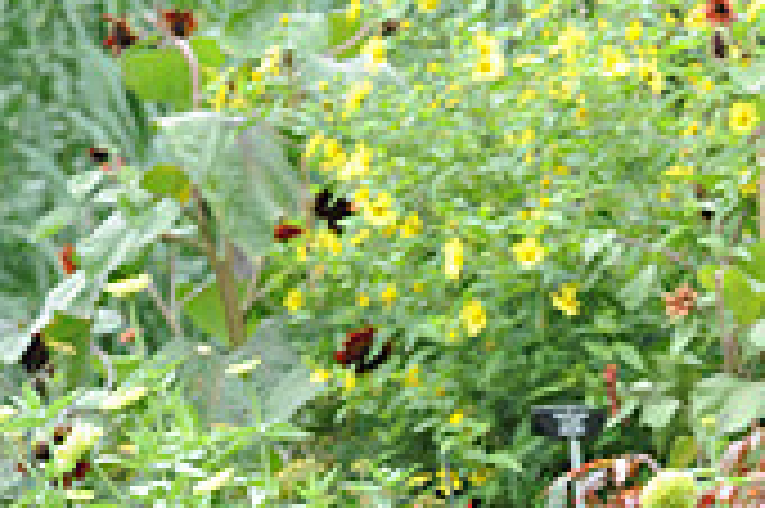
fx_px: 6241
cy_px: 913
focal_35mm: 294
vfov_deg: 4.6
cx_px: 454
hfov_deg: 7.0
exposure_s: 1/160
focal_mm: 86
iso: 500
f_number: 6.3
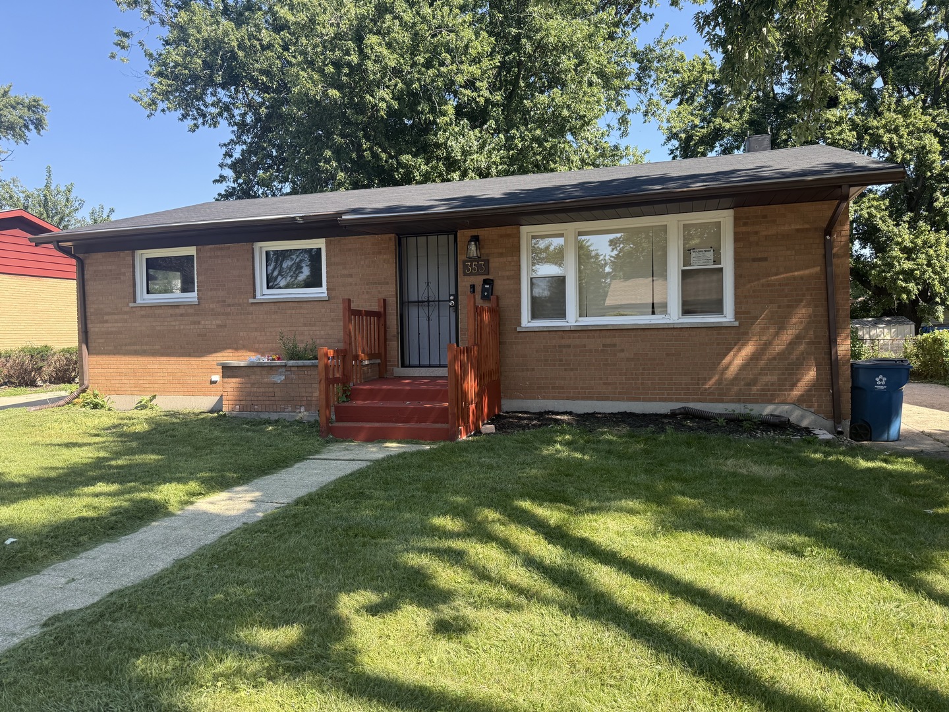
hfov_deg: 71.6
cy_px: 356
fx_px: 658
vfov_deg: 56.8
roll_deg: +1.2
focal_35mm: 24
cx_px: 474
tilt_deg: -1.2
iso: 100
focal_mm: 6.76
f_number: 1.78
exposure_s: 1/1314
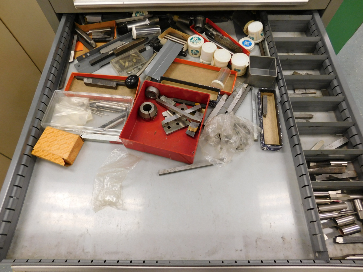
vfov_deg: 58.9
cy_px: 136
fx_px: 241
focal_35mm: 23
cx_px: 182
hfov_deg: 73.9
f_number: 3
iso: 140
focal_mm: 4
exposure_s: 1/30
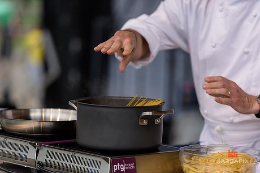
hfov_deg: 11.7
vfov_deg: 7.9
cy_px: 86
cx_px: 130
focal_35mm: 175
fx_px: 1264
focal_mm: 175
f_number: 3.2
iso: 250
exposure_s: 1/2000
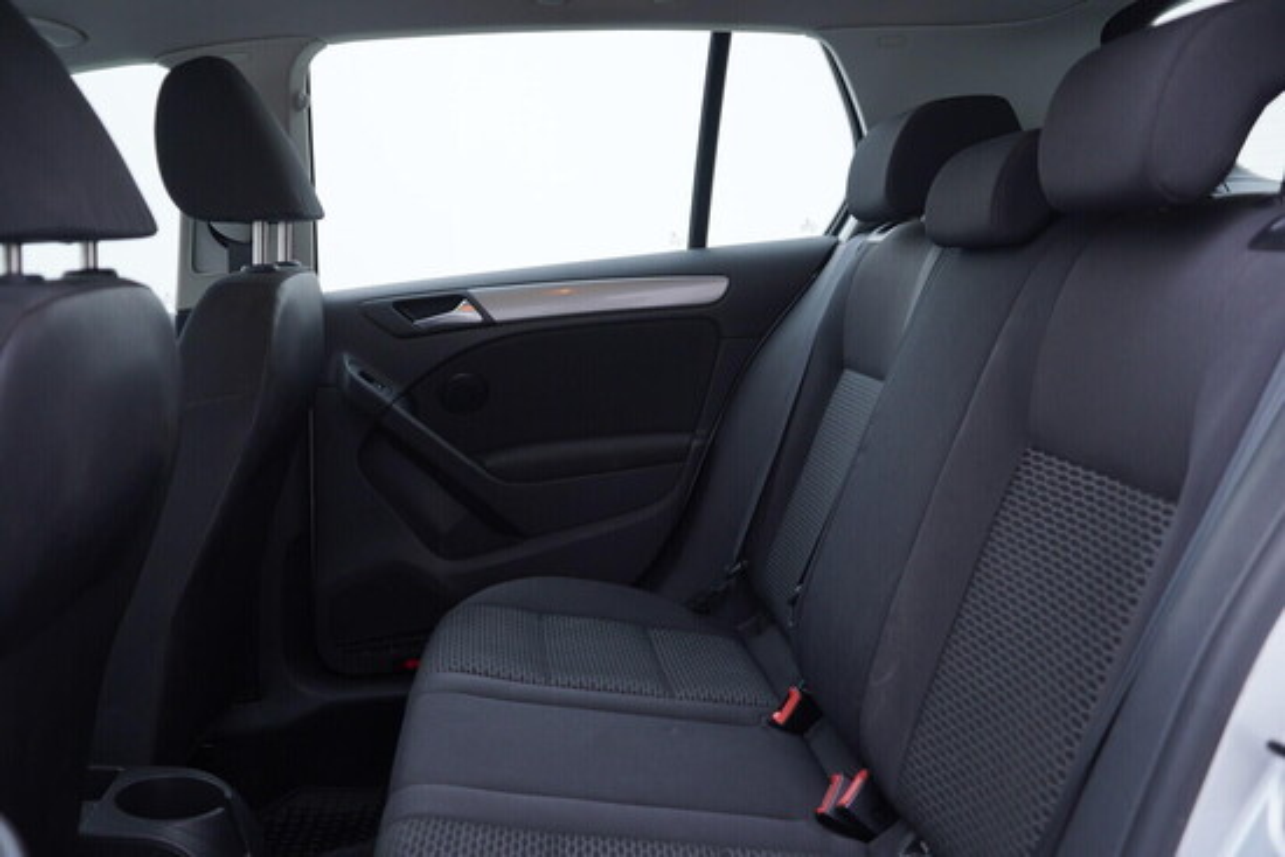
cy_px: 428
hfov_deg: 53.1
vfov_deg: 36.9
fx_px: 1285
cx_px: 642
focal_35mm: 36
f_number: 3.2
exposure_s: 1/40
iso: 125
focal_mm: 24
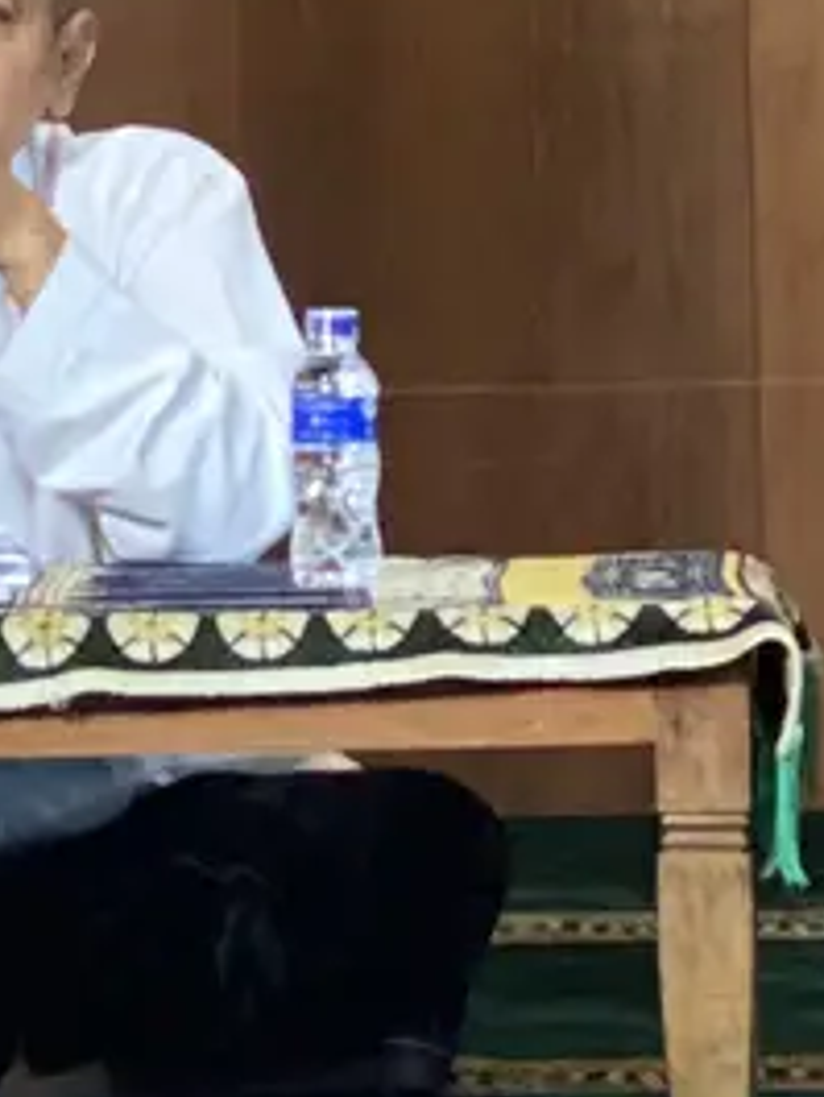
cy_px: 75
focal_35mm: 314
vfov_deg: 6.3
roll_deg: +0.7
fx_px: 9958
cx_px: -219
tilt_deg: +1.5
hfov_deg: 4.7
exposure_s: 1/40
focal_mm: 6
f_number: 2
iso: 800
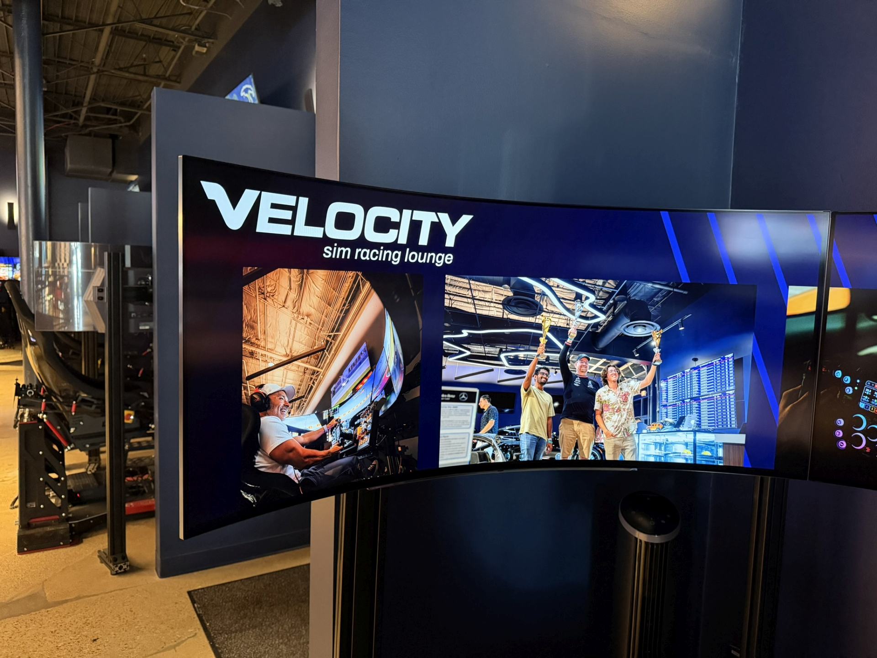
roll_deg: -1.3
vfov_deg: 56.8
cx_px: 438
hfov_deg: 71.6
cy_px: 329
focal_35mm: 24
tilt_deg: -4.8
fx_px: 608
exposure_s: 1/60
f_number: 1.78
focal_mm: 6.76
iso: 640
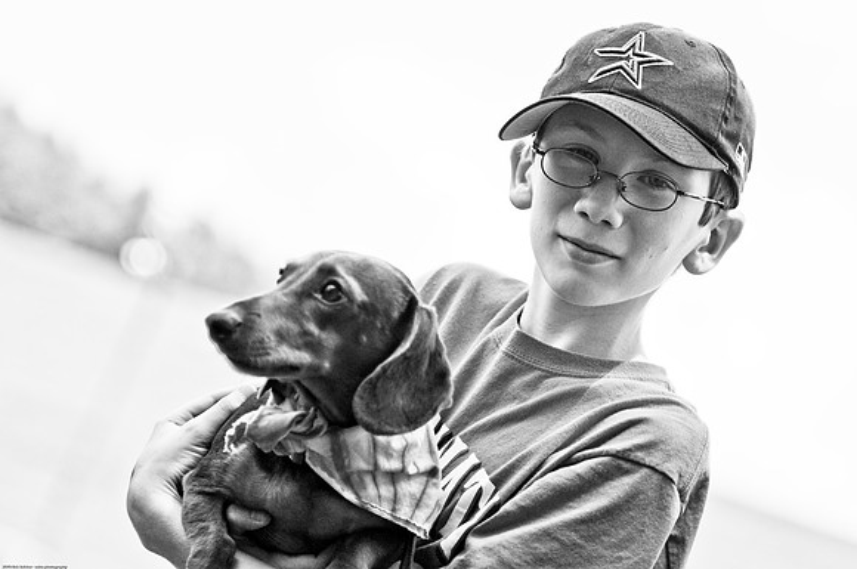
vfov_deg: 10.1
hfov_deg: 15.2
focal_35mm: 135
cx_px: 428
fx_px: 3209
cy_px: 284
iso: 200
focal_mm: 90
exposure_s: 1/4000
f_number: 2.8
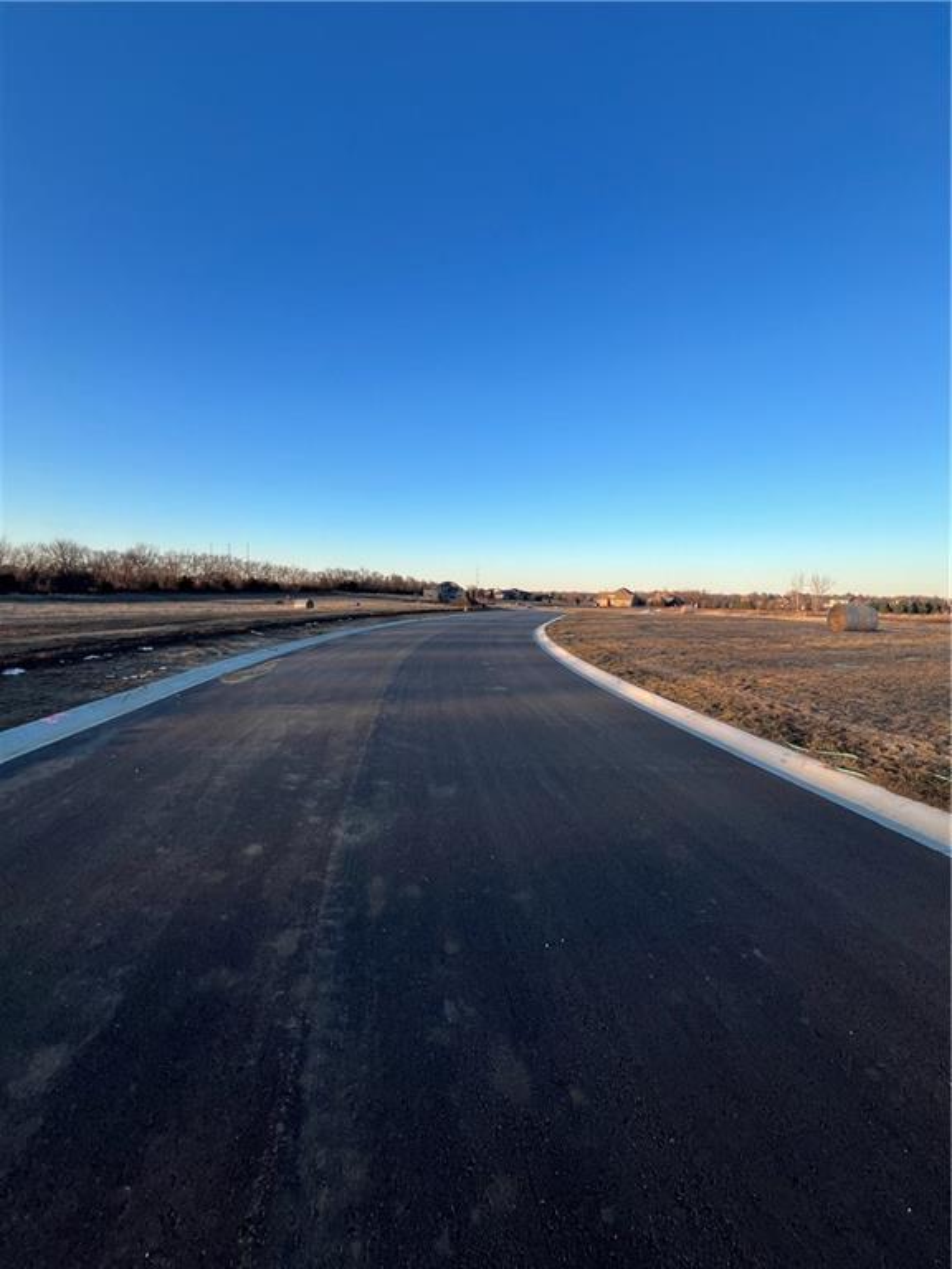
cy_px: 634
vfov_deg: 106.2
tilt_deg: -5.4
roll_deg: -1.9
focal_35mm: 13
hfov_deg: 89.9
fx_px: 477
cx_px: 476
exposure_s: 1/445
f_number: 1.8
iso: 32
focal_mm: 1.57
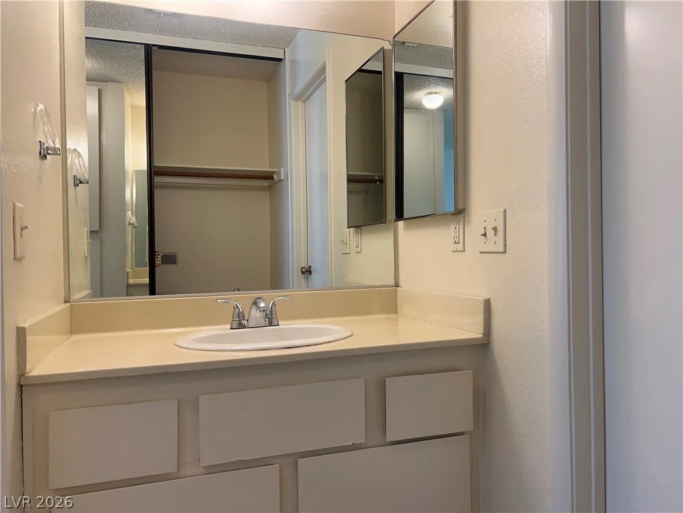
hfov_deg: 67.3
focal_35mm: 26
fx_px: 513
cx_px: 342
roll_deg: +0.8
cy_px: 256
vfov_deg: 53.1
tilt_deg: -0.1
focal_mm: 5.7
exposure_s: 1/120
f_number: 1.5
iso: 100
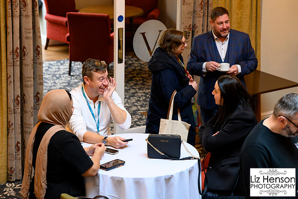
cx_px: 140
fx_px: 849
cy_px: 93
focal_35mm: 103
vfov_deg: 13.3
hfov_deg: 19.9
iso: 5000
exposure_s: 1/160
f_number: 4
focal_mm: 95
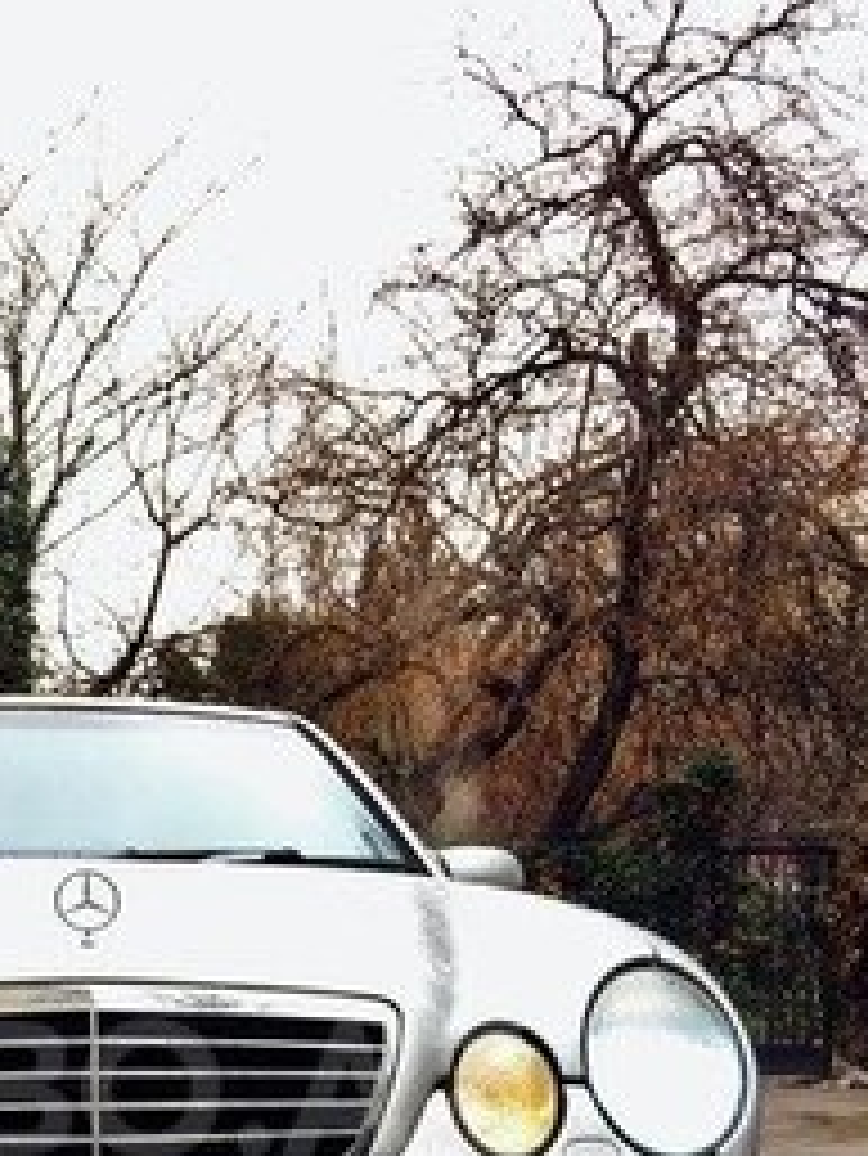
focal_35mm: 56
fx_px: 1871
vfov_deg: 32.3
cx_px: 63
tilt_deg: -5.0
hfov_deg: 25.2
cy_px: 1089
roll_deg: +0.3
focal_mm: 4.15
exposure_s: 1/100
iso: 32
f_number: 2.2
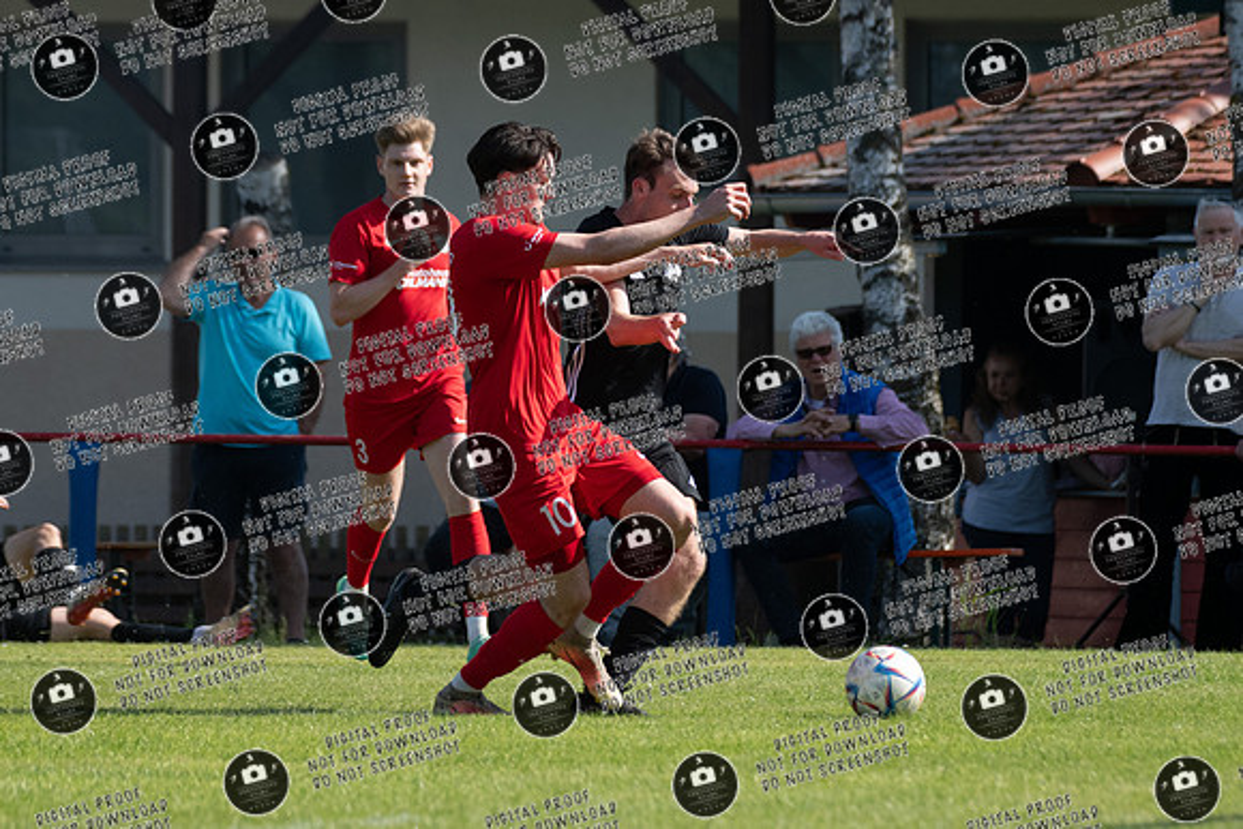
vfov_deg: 3.1
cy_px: 317
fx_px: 15508
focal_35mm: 449
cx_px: 573
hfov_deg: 4.6
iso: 400
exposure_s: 1/1600
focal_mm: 240
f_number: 5.6
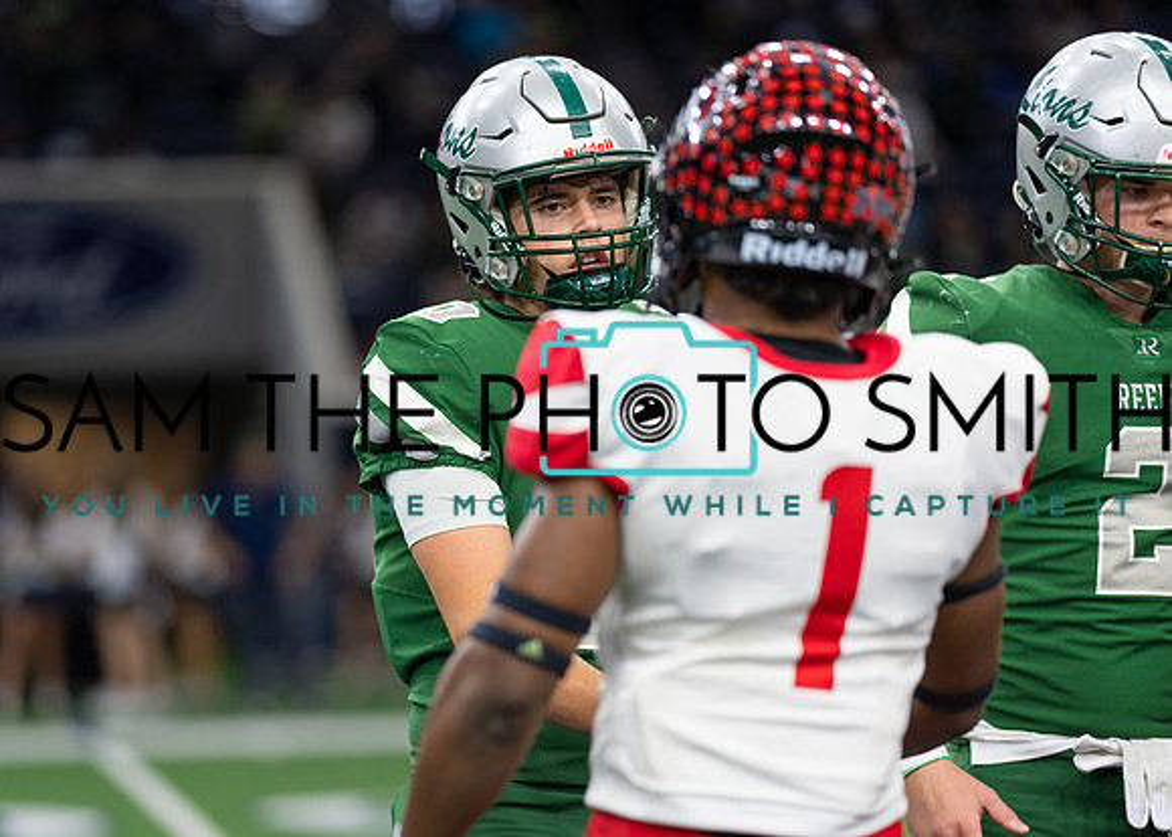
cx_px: 476
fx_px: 5222
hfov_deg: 12.8
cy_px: 464
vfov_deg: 9.2
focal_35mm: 157
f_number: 1.8
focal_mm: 135
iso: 1000
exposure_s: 1/1000
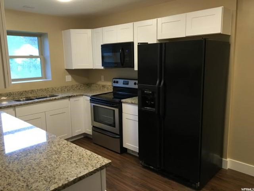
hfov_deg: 61.7
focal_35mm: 29
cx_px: 127
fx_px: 213
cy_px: 96
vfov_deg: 48.2
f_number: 2.2
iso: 160
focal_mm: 4.15
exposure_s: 1/30
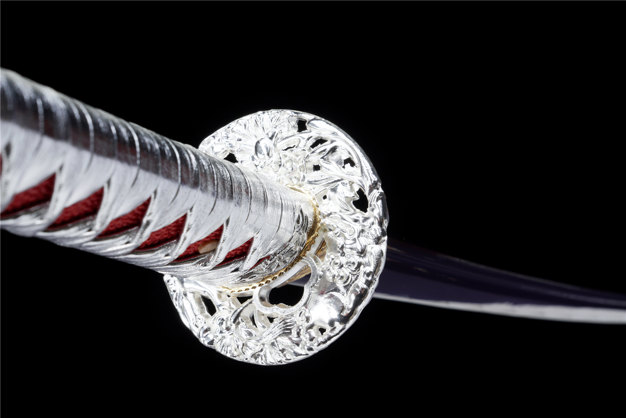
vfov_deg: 19.9
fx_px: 1187
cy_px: 209
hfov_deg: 29.6
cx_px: 313
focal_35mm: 68
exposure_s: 1/160
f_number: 13
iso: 100
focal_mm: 45.5
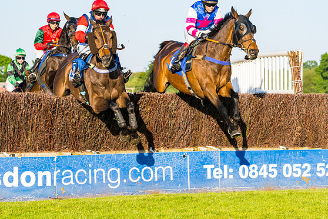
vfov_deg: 9.1
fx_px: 1367
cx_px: 243
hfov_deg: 13.6
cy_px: 94
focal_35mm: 150
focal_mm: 70
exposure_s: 1/2500
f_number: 4
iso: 400
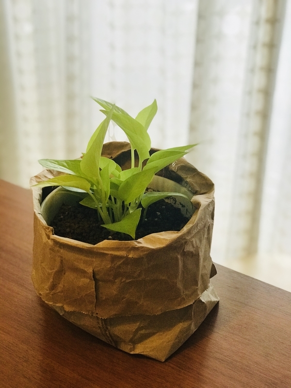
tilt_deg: -28.1
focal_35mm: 57
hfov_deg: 25.7
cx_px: 146
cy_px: 194
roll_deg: +0.1
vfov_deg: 33.8
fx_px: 639
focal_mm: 6.6
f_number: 2.8
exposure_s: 1/60
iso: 100
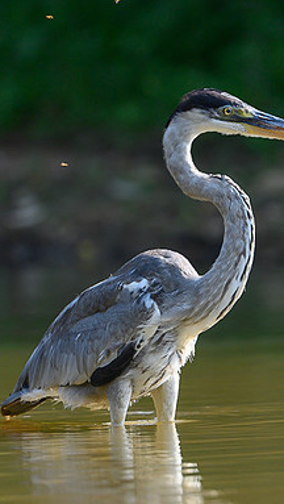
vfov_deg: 3.9
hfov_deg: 2.2
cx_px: 104
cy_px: 213
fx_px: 7442
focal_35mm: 557
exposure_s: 1/1600
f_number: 4
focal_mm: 260
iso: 320
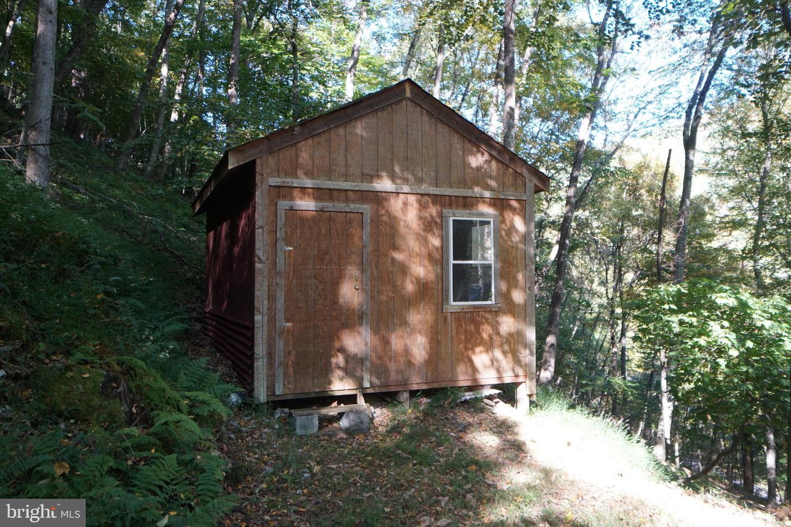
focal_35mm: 27
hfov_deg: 67.4
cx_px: 396
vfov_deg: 47.9
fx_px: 593
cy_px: 264
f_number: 4
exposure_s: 1/160
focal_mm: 18
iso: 500
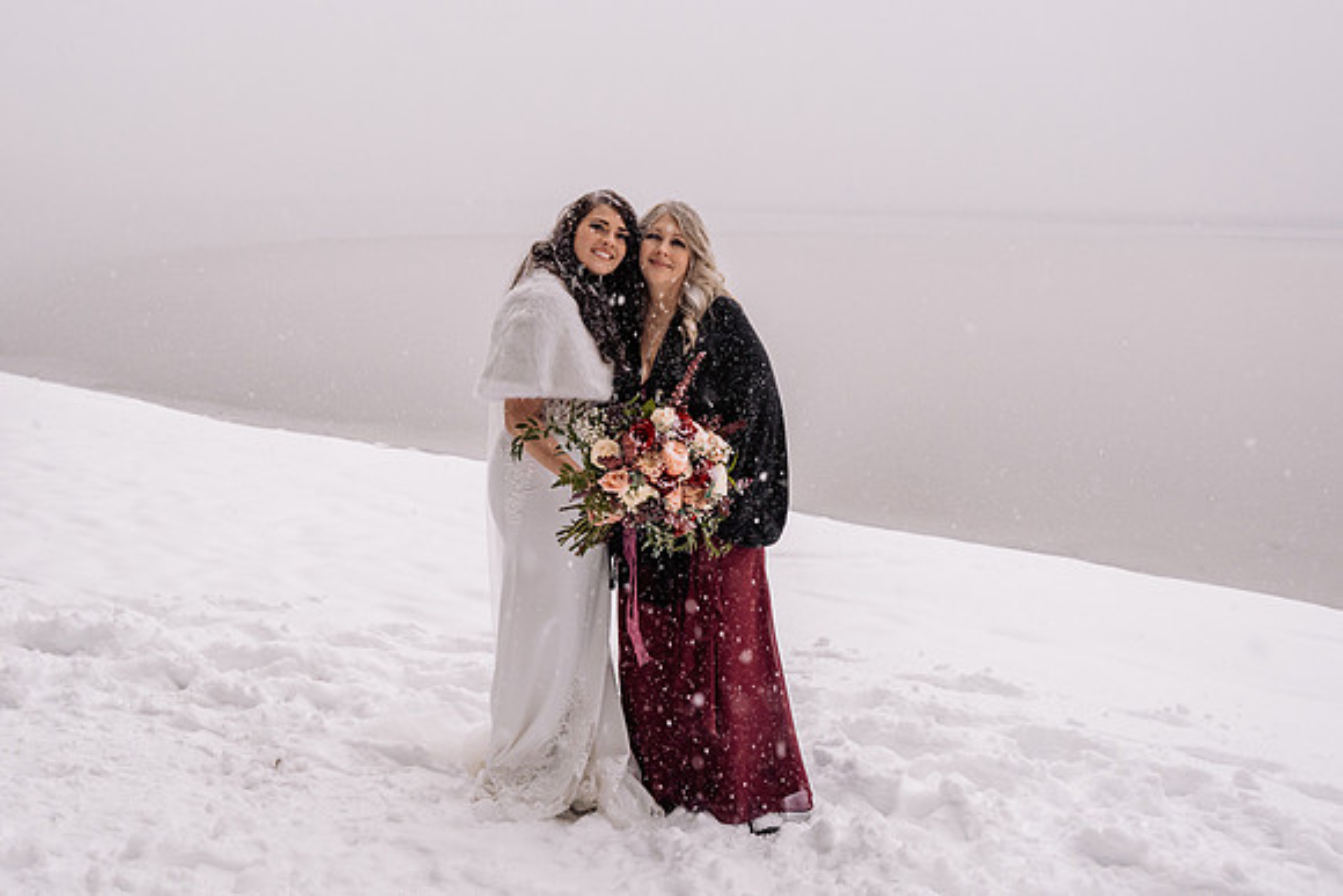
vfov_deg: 34.2
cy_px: 454
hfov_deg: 49.5
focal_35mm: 39
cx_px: 612
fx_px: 1455
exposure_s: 1/250
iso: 1250
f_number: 5
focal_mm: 35
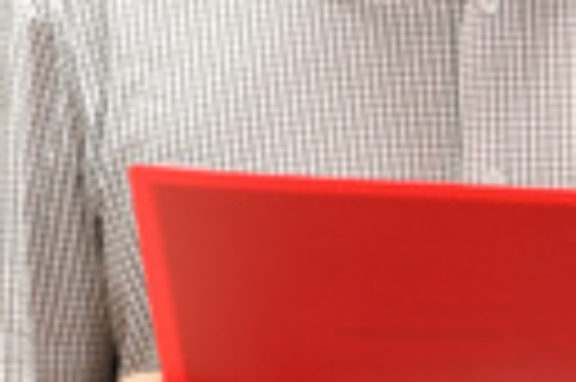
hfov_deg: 8.8
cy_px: -45
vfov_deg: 5.8
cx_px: 423
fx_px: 3739
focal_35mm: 234
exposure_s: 1/13
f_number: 5
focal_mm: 50
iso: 800
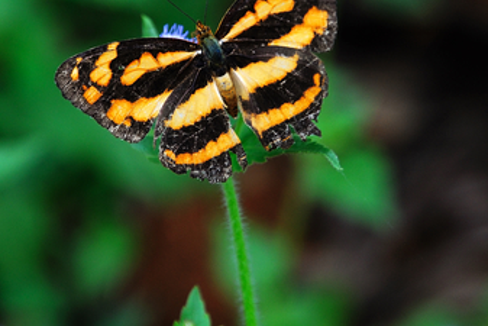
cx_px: 185
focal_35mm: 227
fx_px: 3077
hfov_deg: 9.1
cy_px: 101
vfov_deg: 6.1
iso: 200
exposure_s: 1/50
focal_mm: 85
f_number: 5.6
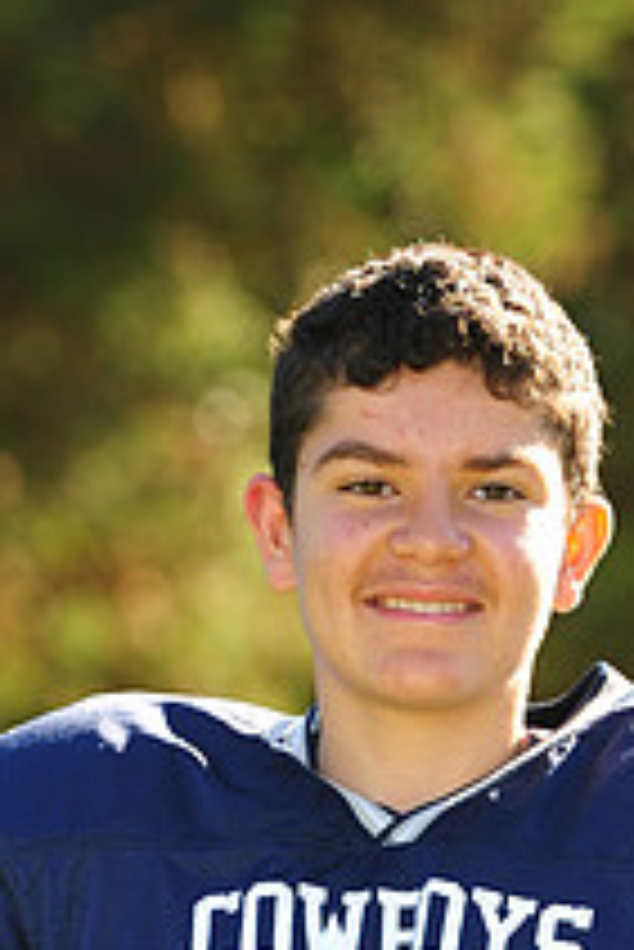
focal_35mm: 494
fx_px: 13027
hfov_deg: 2.8
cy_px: 1229
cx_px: 274
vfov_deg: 4.2
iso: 200
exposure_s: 1/250
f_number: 4.5
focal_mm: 180
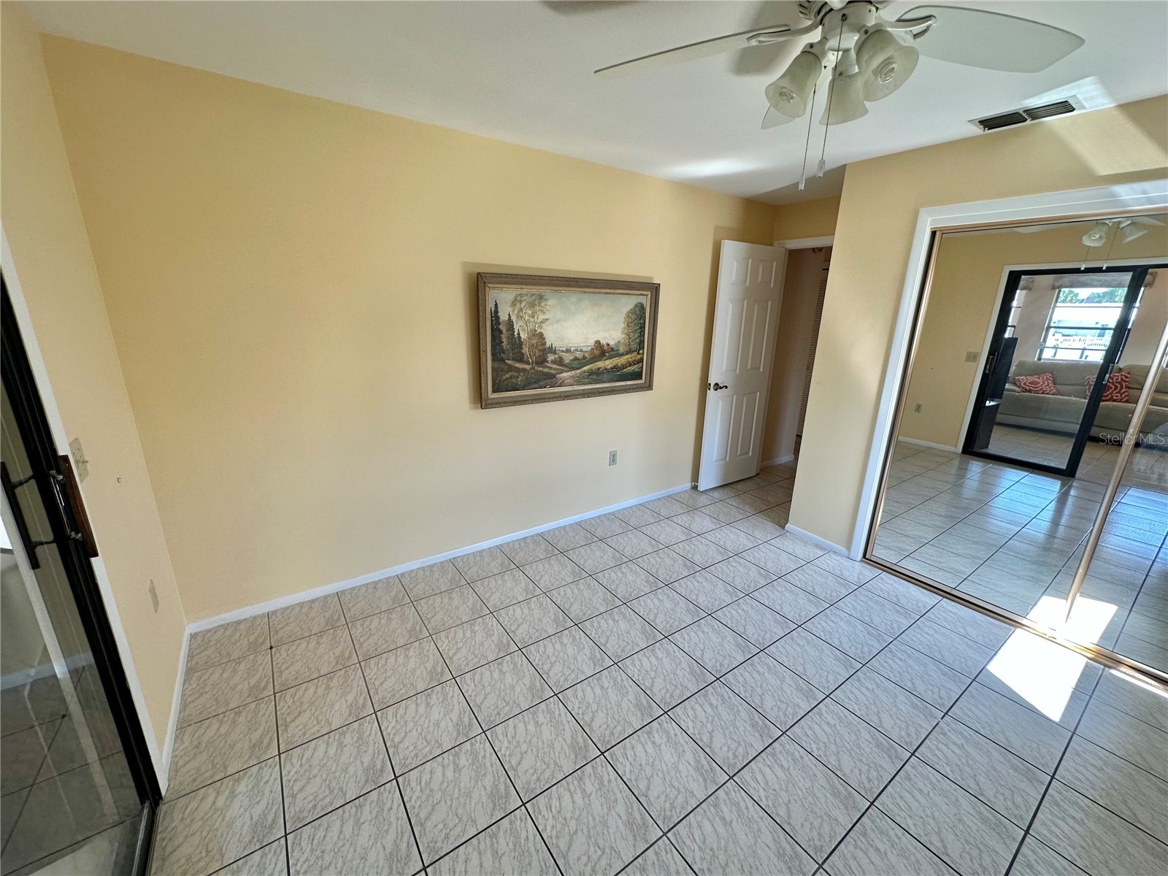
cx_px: 584
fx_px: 472
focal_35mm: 14
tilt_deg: -15.7
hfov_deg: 102.1
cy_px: 438
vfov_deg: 85.7
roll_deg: -1.6
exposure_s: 1/120
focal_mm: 2.22
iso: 100
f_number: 2.2
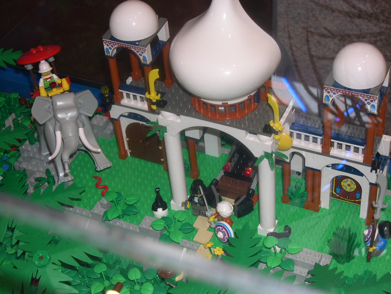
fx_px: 757
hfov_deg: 29.0
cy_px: 147
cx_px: 196
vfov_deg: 21.9
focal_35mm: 67
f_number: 3.7
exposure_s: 1/60
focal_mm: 14.2
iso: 100
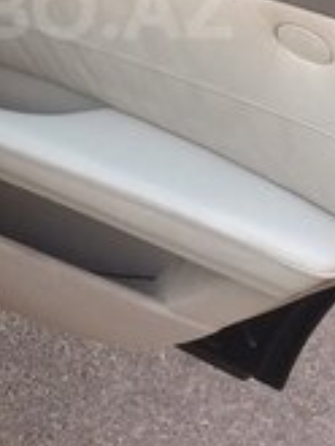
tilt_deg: -35.3
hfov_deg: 16.7
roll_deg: -1.3
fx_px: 1121
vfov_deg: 21.7
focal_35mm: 87
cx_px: 24
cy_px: 8
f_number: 2.2
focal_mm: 4.15
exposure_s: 1/33
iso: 50
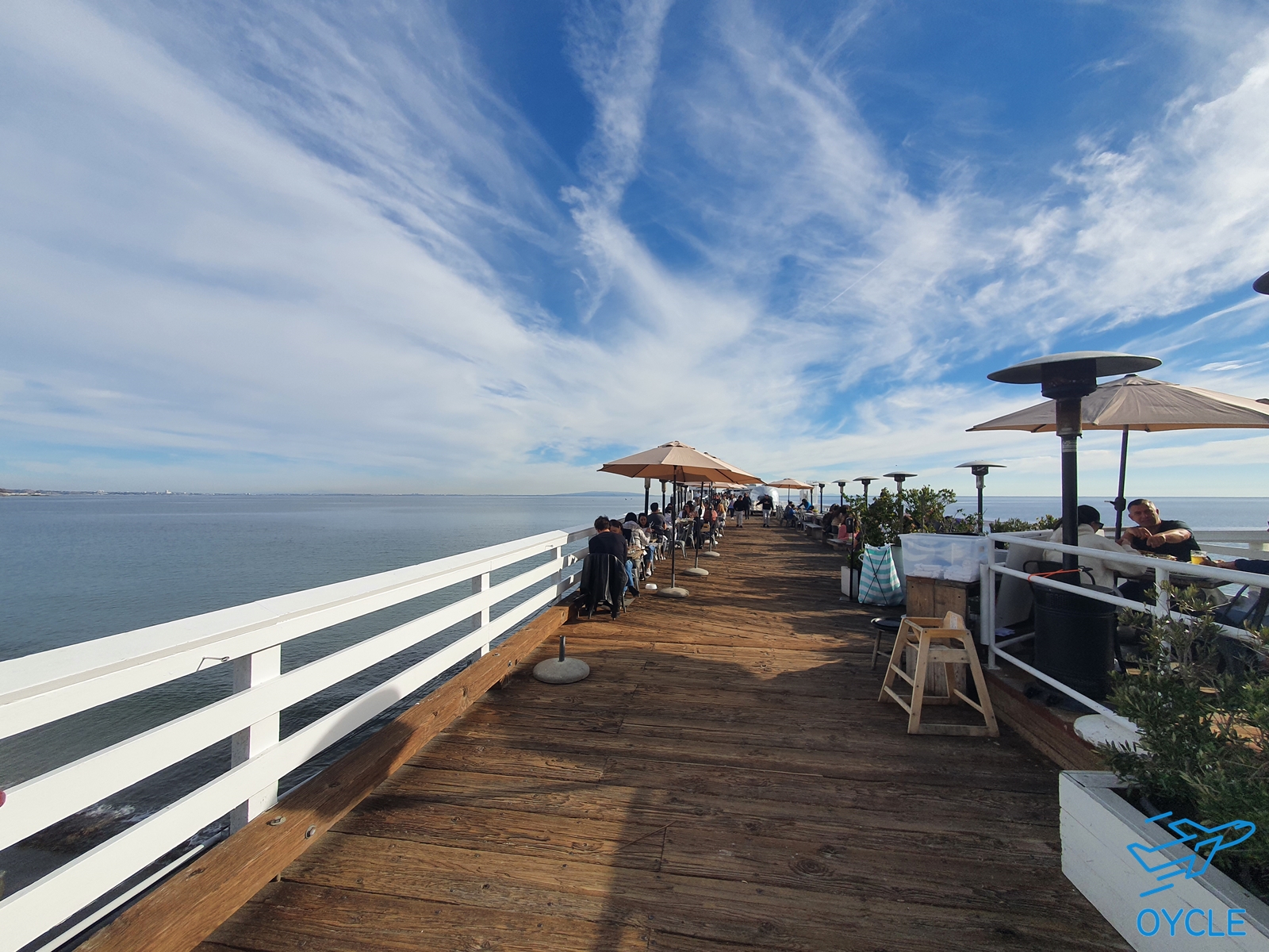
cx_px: 634
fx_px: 477
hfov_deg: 106.2
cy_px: 476
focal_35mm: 13
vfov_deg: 89.9
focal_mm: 1.8
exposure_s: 1/1568
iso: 50
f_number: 2.2
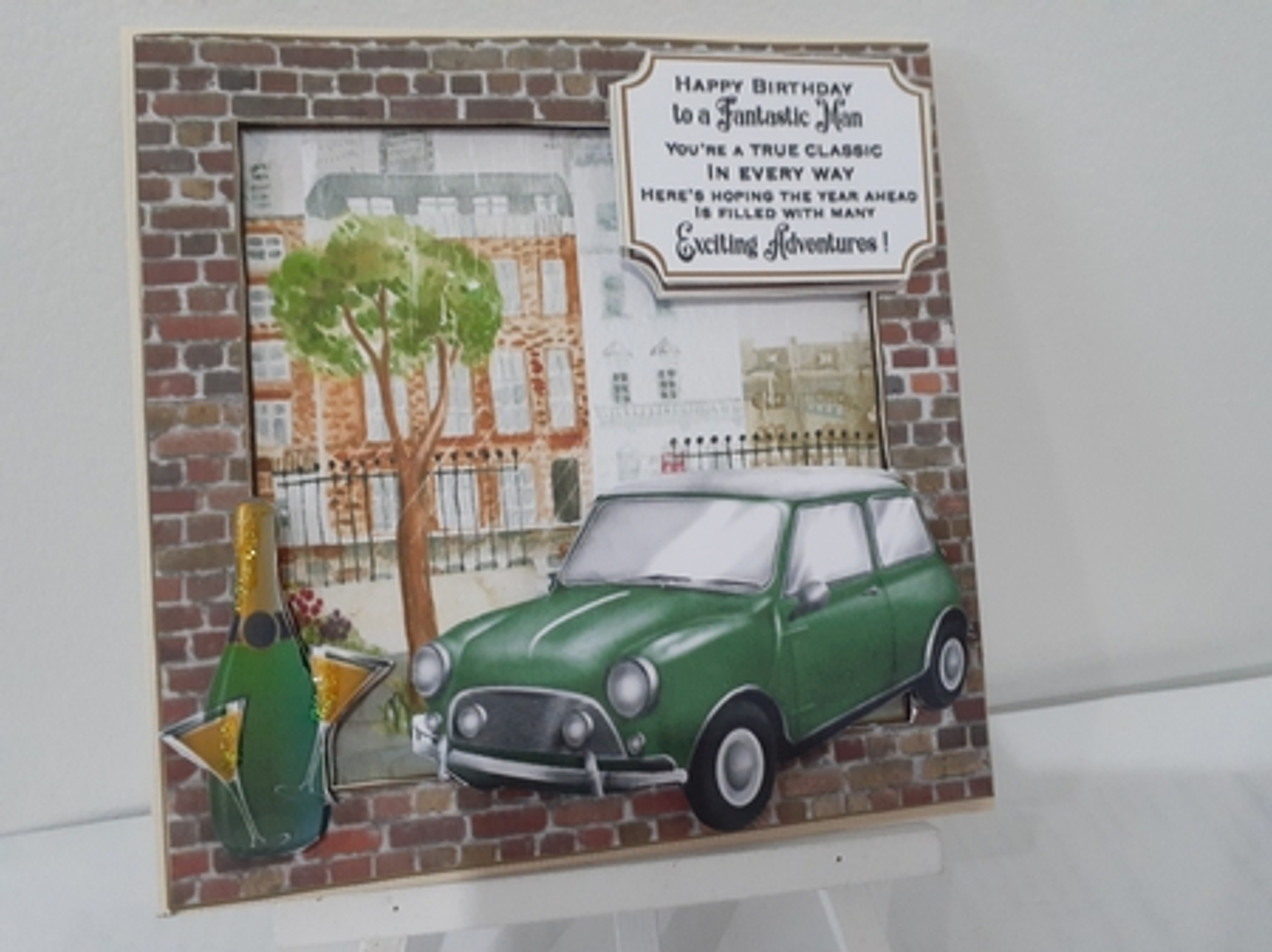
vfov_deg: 51.3
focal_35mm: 27
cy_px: 476
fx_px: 992
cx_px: 636
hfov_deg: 65.4
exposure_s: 1/50
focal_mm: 3.6
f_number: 1.9
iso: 320
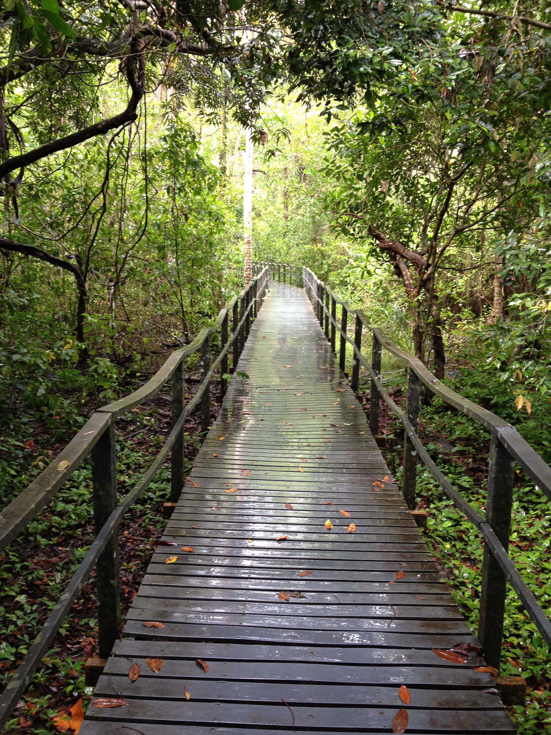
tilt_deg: -11.8
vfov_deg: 52.6
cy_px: 368
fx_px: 743
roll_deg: +0.3
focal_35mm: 35
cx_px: 276
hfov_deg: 40.7
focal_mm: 4.28
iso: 50
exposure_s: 1/24
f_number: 2.4
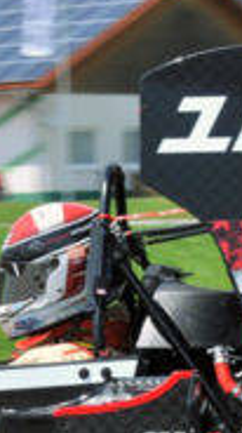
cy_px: 417
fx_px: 3286
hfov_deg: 4.2
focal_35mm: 287
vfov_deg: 7.5
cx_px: -110
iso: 200
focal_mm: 56
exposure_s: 1/400
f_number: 10
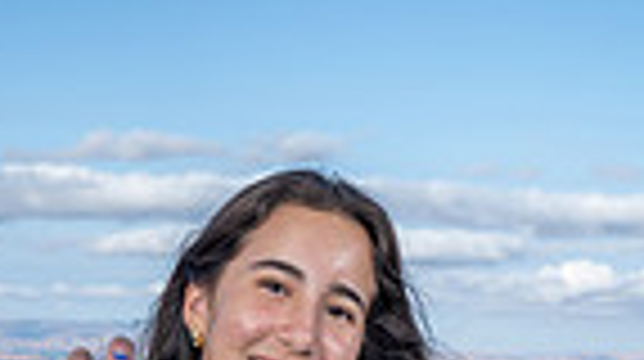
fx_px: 1859
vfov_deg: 9.6
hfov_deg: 19.6
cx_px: 248
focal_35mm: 109
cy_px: 918
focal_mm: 33
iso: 100
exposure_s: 1/250
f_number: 5.6
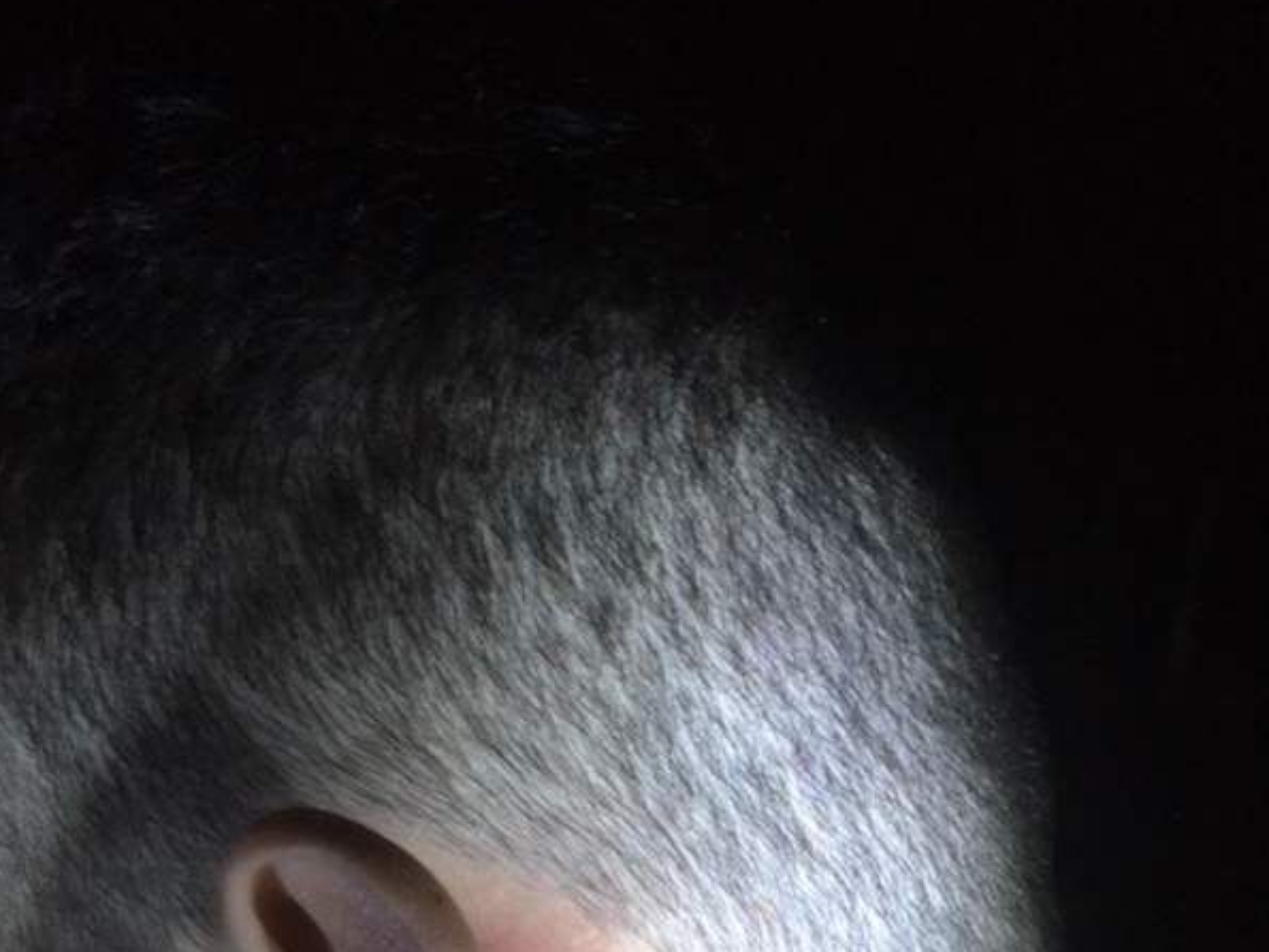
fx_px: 1429
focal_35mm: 39
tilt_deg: -21.7
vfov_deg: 35.1
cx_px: 631
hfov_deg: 47.9
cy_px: 824
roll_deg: -4.2
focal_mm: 4.15
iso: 200
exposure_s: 1/20
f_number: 2.2
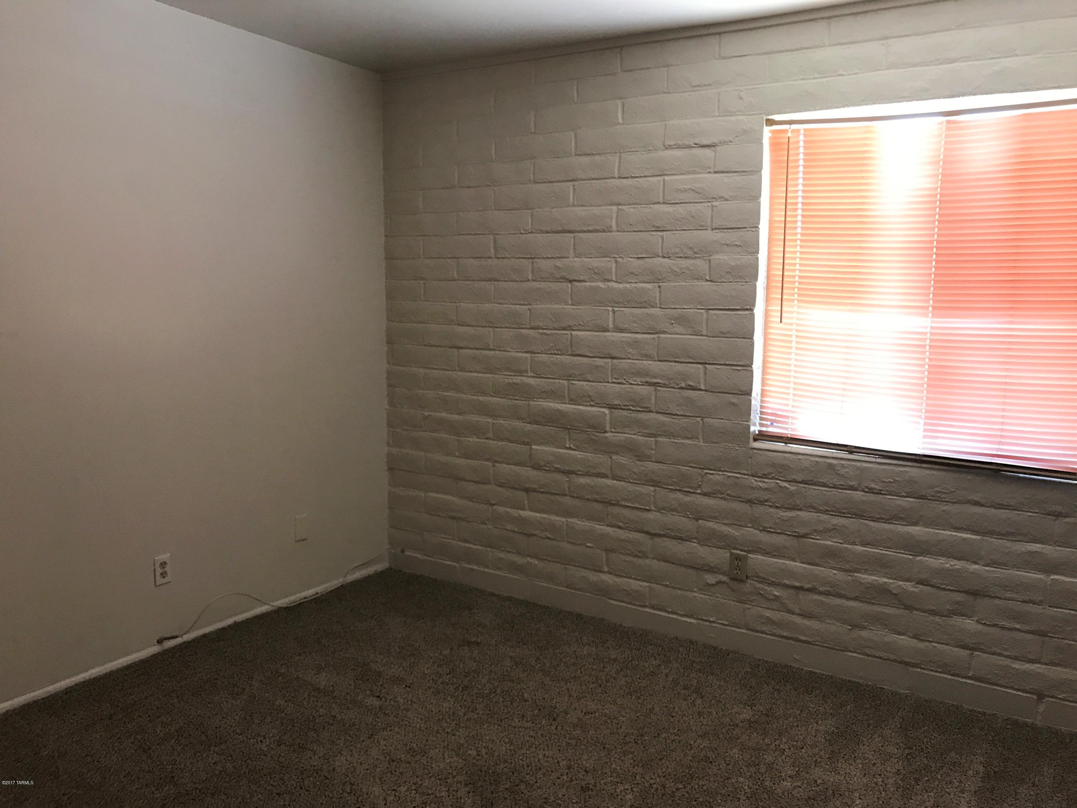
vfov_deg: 49.7
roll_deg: +0.4
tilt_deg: -7.5
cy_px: 404
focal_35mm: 28
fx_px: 871
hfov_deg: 63.4
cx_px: 538
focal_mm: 3.99
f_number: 1.8
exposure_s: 1/15
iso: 40
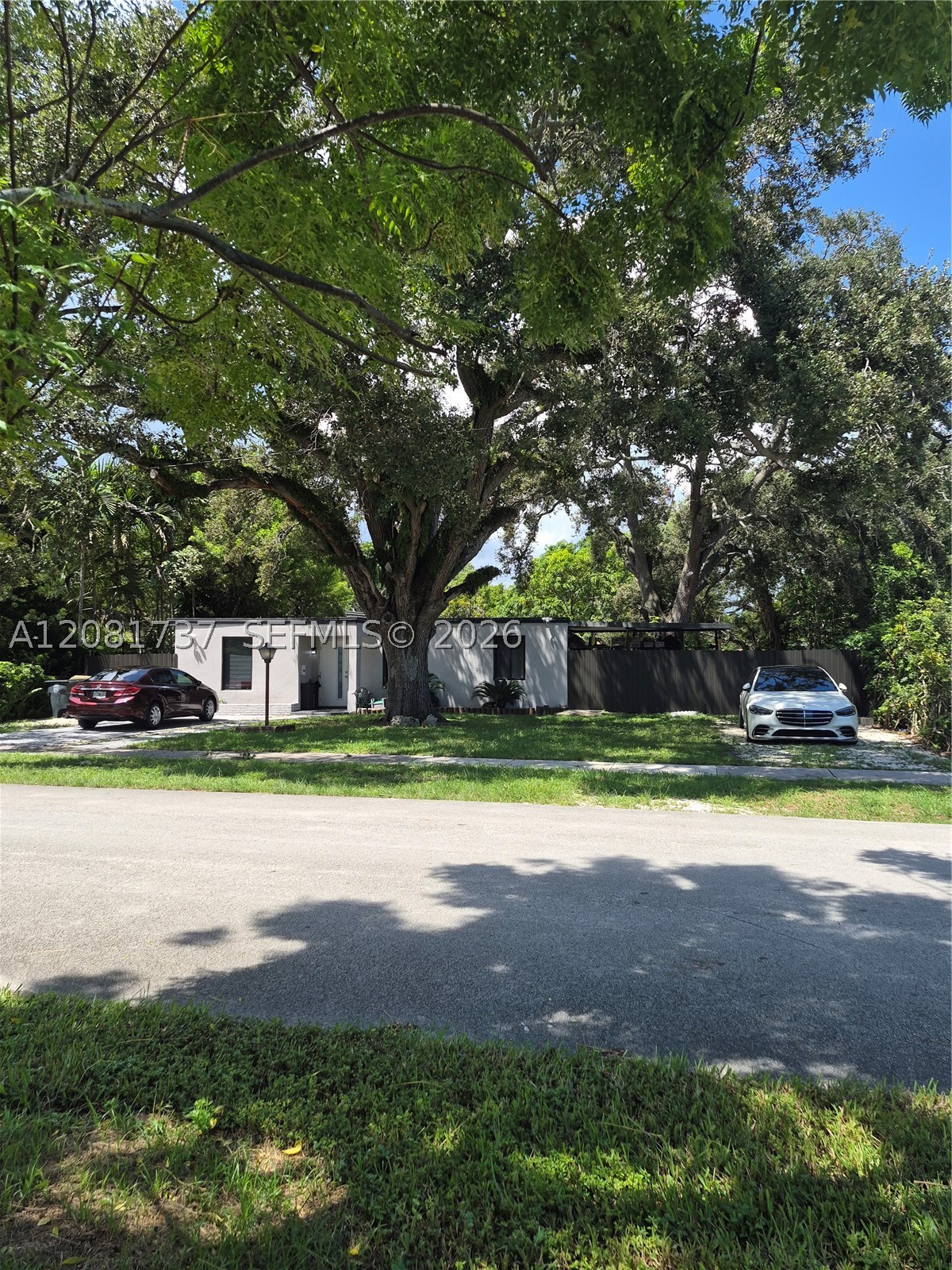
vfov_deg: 73.9
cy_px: 635
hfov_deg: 58.9
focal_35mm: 23
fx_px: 843
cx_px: 476
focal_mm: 5.4
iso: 80
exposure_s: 1/2648
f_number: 1.8
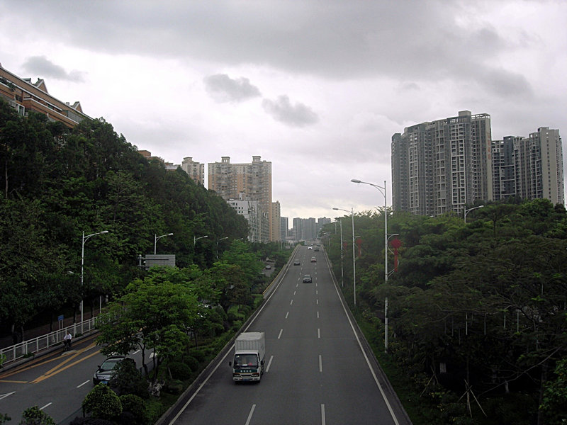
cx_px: 284
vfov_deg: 37.7
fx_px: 622
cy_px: 212
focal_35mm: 38
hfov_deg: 49.0
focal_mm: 7.8
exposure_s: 1/200
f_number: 4.8
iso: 64
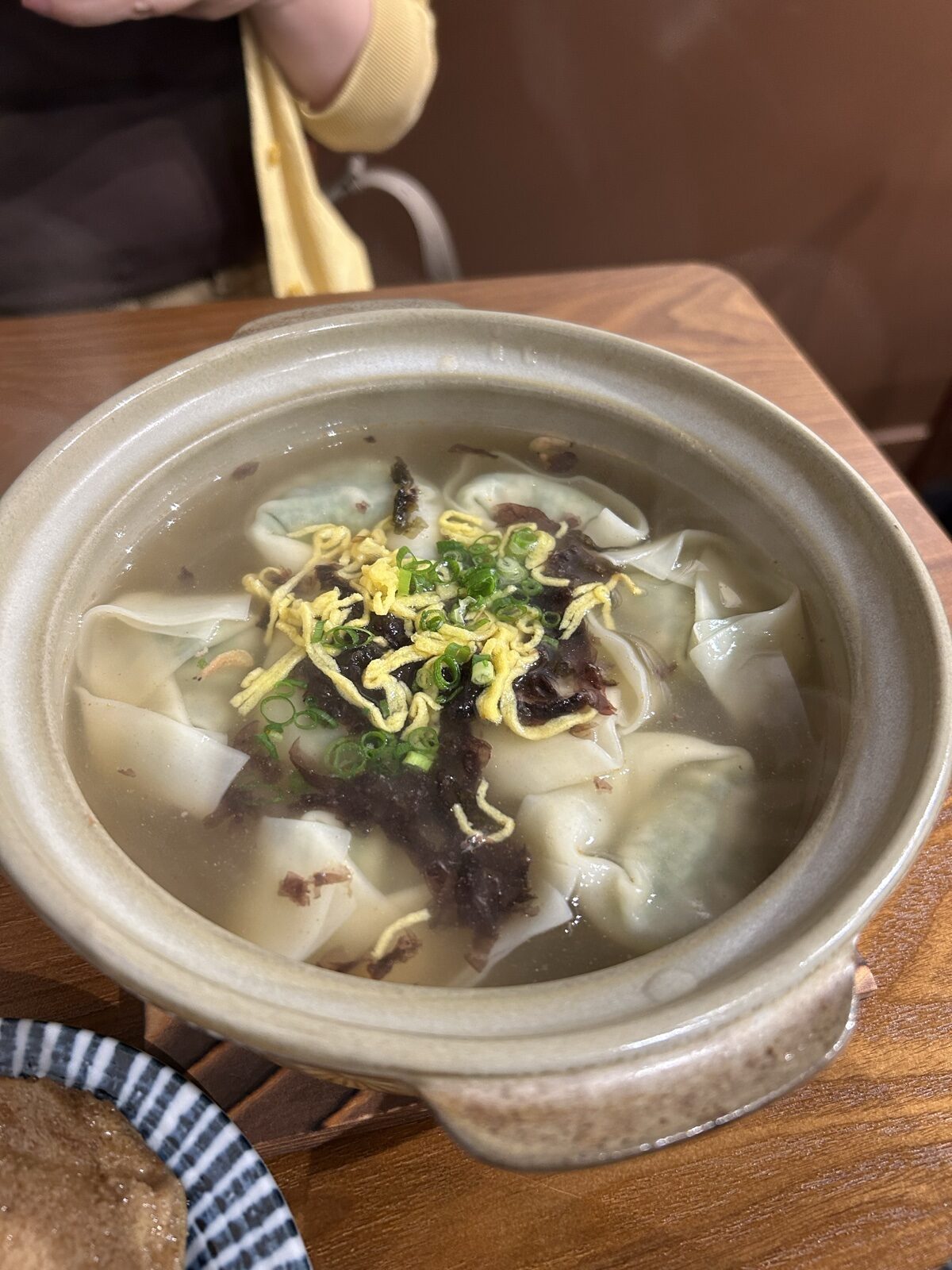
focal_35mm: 26
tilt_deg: -48.6
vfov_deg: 67.3
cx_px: 476
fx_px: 953
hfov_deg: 53.1
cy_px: 635
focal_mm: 5.7
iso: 200
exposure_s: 1/60
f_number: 1.5
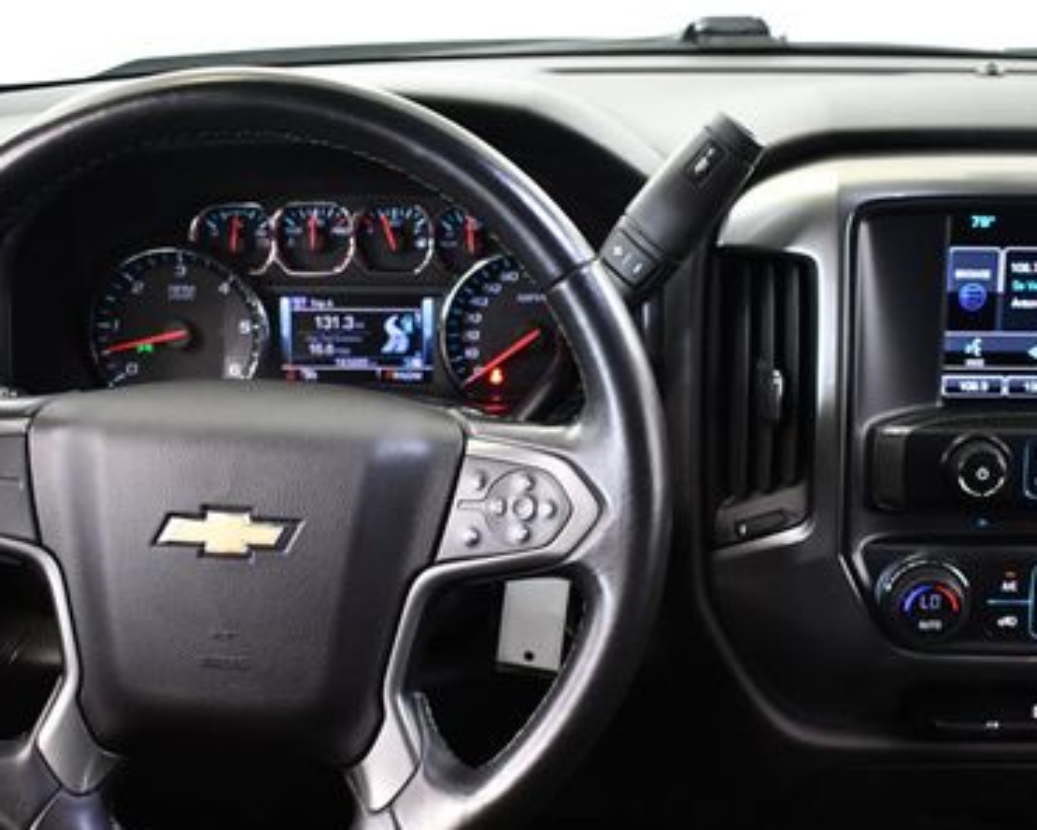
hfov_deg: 31.3
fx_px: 1841
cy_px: 454
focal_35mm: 60
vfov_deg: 25.4
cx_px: 645
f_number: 4
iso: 3600
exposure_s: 1/60
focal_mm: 25
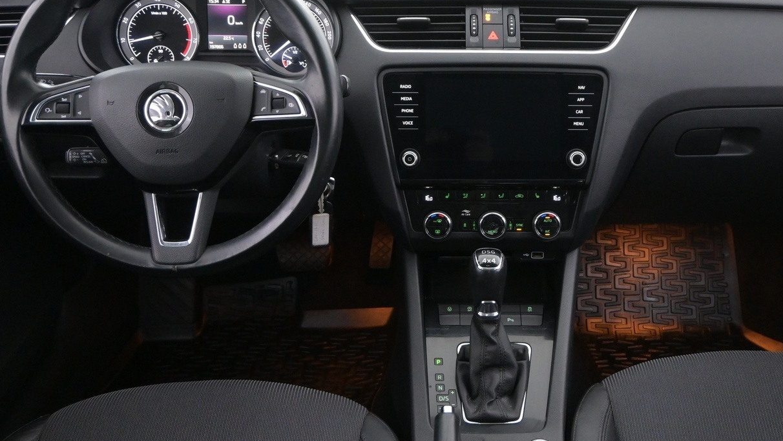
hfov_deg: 46.9
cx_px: 482
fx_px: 894
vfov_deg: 27.7
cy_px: 219
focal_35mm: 43
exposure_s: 1/30
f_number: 3.8
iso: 3200
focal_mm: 20.5
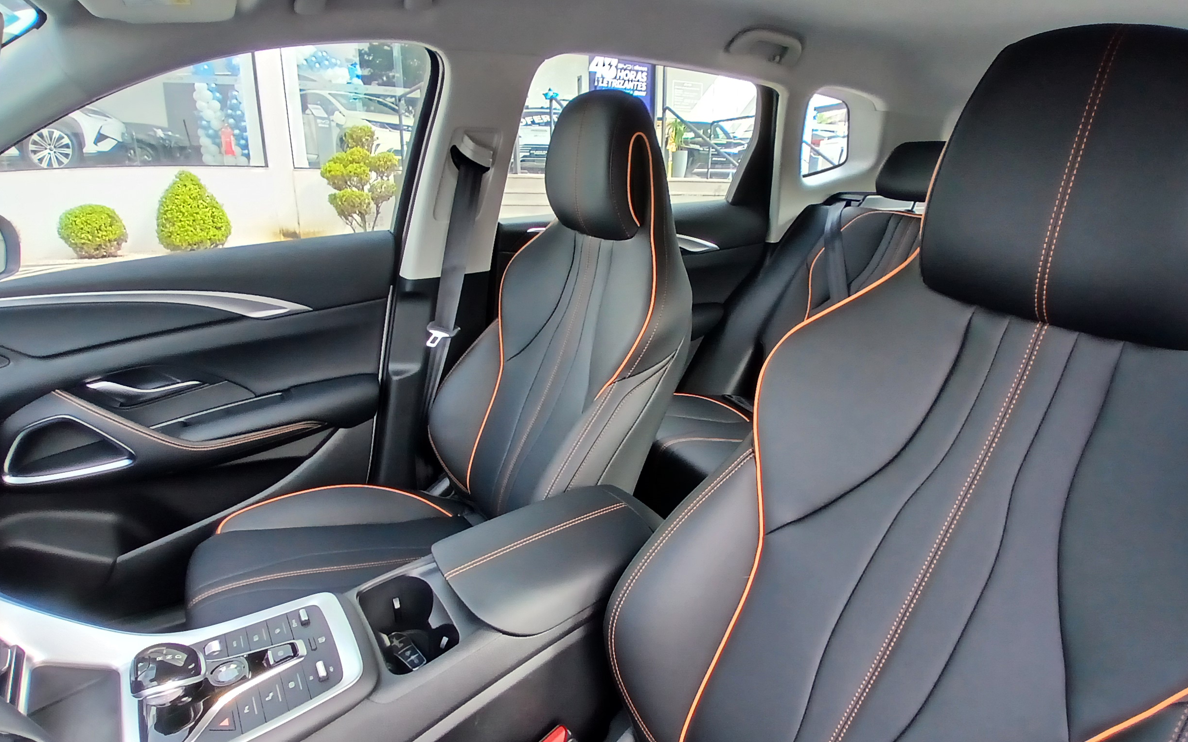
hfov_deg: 88.0
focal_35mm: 19
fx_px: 615
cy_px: 383
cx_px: 614
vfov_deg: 62.2
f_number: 2.2
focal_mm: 1.4
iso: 100
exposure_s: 1/120
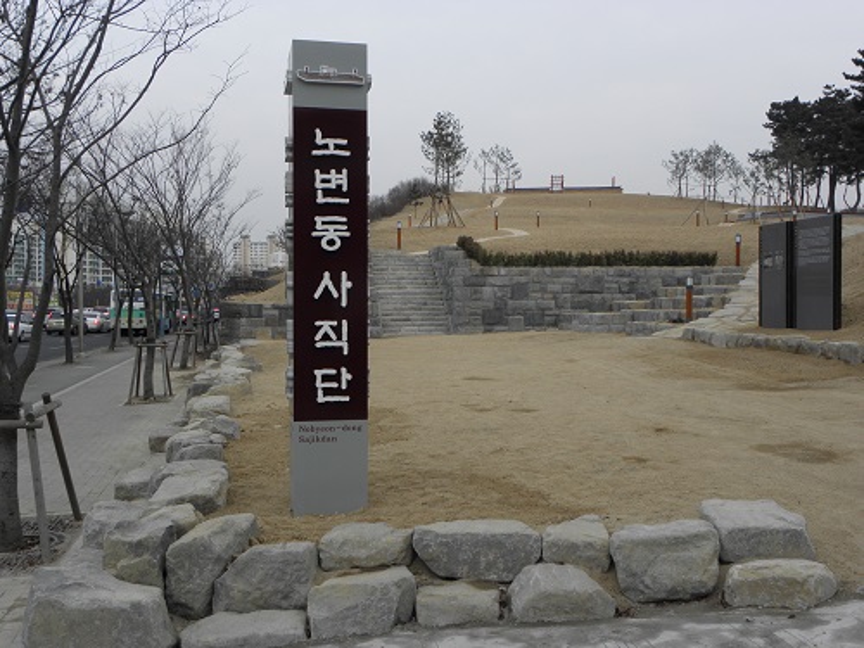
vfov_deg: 38.7
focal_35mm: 37
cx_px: 432
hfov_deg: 50.1
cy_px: 324
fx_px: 924
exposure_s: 1/100
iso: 64
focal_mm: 6.64
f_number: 3.5
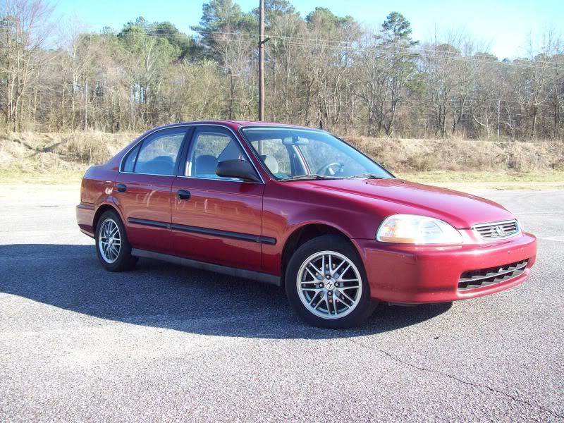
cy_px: 212
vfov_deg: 39.7
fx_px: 587
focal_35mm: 36
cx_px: 282
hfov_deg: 51.4
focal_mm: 6
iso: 80
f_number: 2.7
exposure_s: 1/283
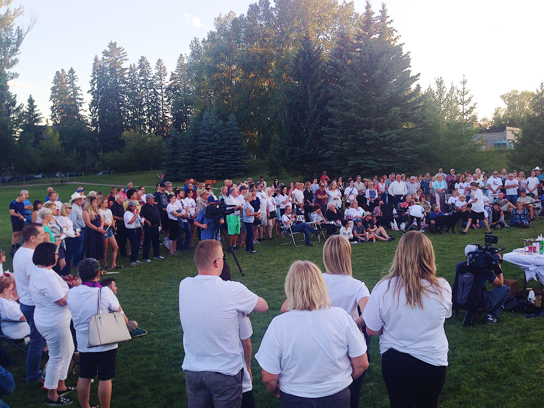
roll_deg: +1.8
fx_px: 519
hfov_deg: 55.4
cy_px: 204
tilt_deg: -5.1
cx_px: 272
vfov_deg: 42.9
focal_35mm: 33
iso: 50
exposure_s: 1/157
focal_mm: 4.12
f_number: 2.4
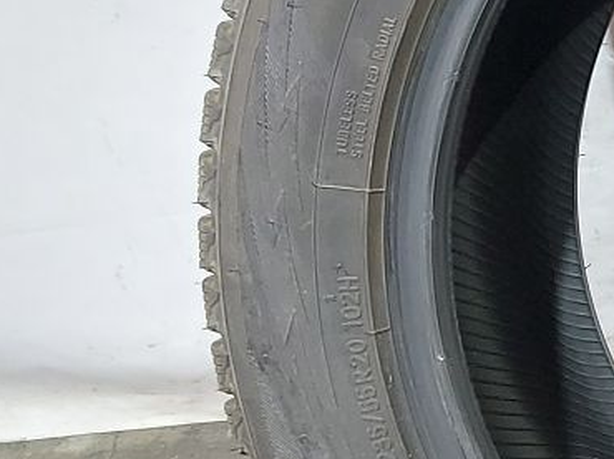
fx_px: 1595
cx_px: 983
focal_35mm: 90
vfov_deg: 16.4
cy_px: 224
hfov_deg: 18.6
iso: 250
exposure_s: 1/25
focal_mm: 5.23
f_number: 1.8
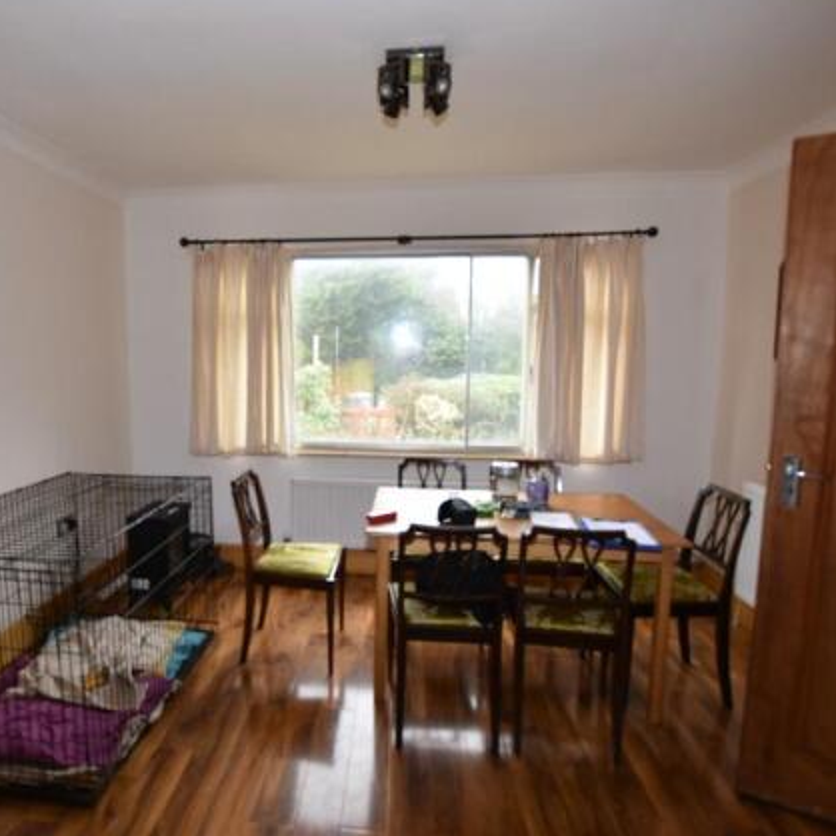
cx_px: 325
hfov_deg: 73.8
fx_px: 546
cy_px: 411
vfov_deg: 74.8
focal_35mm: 20
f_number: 4
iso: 320
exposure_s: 1/60
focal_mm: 10
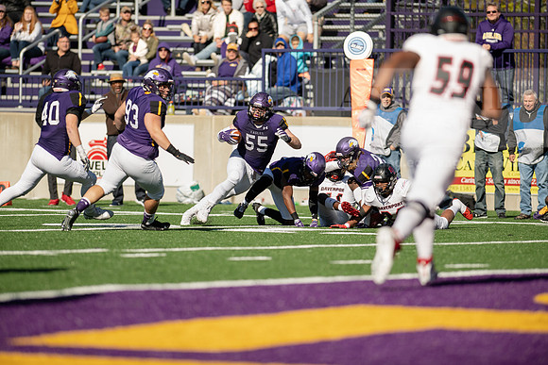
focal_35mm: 300
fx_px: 4568
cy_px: 182
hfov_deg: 6.9
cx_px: 274
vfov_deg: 4.6
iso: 200
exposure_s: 1/2500
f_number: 3.2
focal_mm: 300
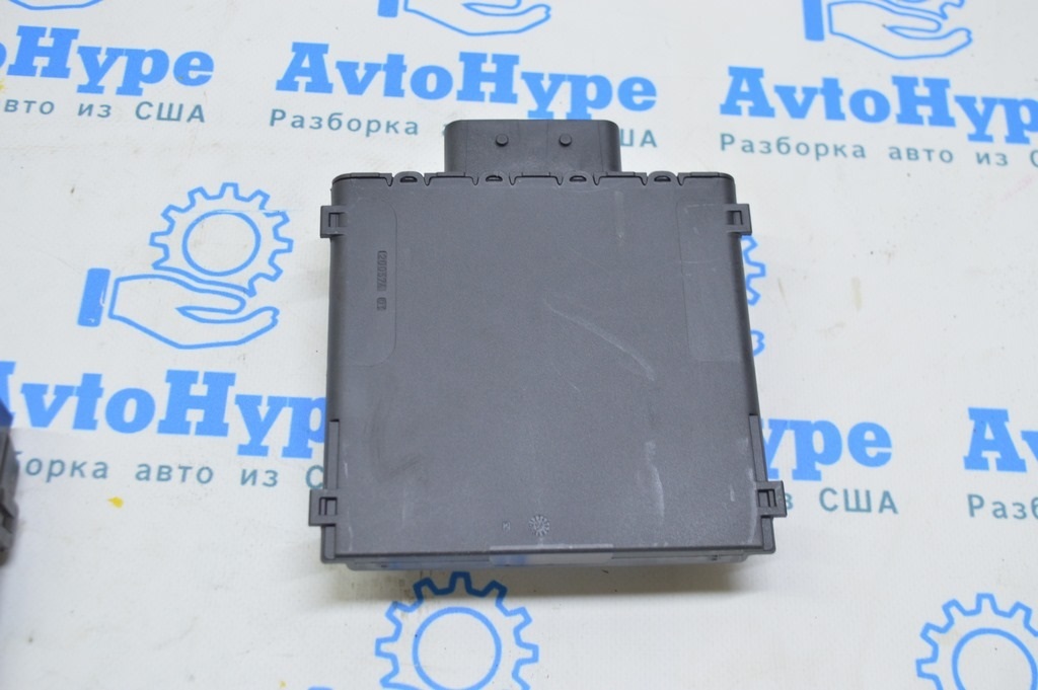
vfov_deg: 28.9
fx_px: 1340
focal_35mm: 46
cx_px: 519
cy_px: 345
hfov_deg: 42.4
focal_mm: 31
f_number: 5.6
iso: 400
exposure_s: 1/20
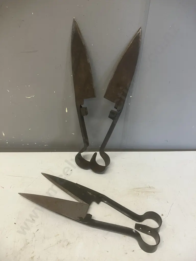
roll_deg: -4.2
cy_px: 130
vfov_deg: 63.4
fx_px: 211
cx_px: 98
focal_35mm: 28
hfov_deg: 49.7
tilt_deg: -33.9
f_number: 1.8
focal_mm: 3.99
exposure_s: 1/50
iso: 64
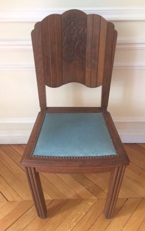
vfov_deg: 61.2
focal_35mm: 31
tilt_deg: -37.7
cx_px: 70
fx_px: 196
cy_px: 115
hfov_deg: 40.6
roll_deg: +1.4
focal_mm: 4.15
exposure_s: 1/33
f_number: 2.2
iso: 250
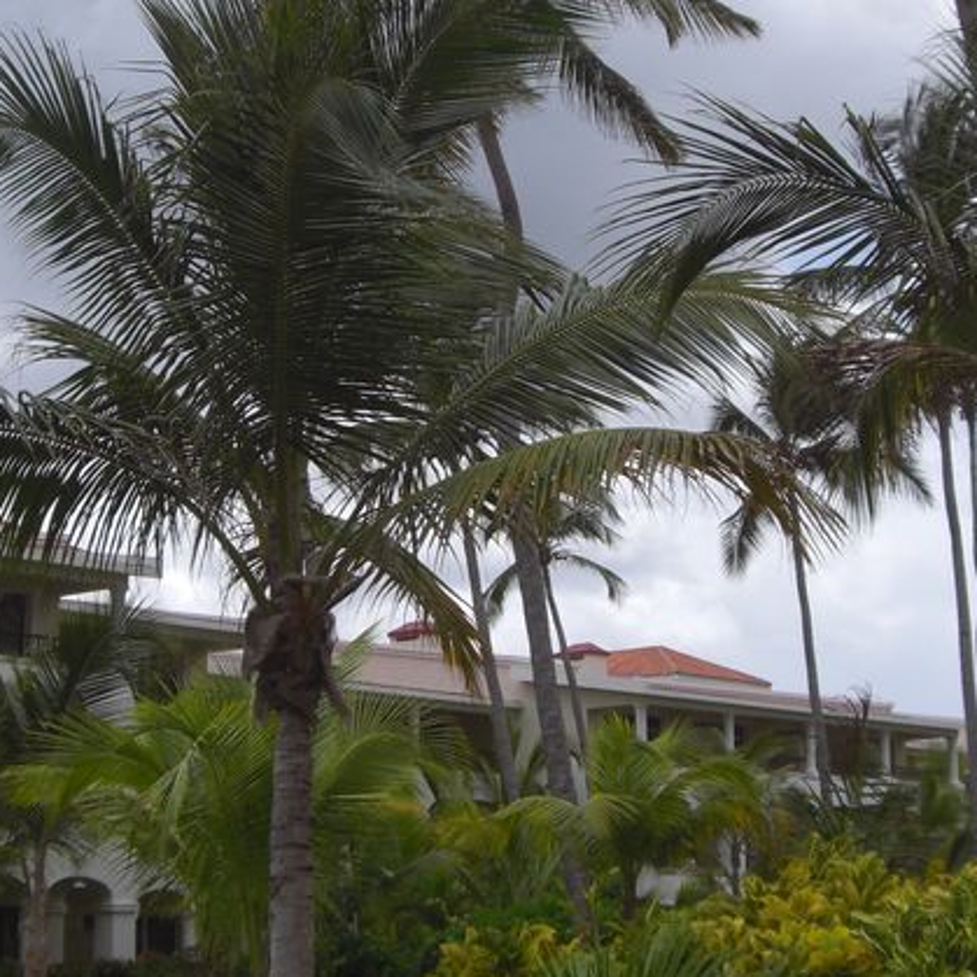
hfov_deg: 21.1
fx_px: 2618
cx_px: 473
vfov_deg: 21.1
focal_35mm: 82
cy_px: 392
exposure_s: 1/160
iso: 64
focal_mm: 6.2
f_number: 8
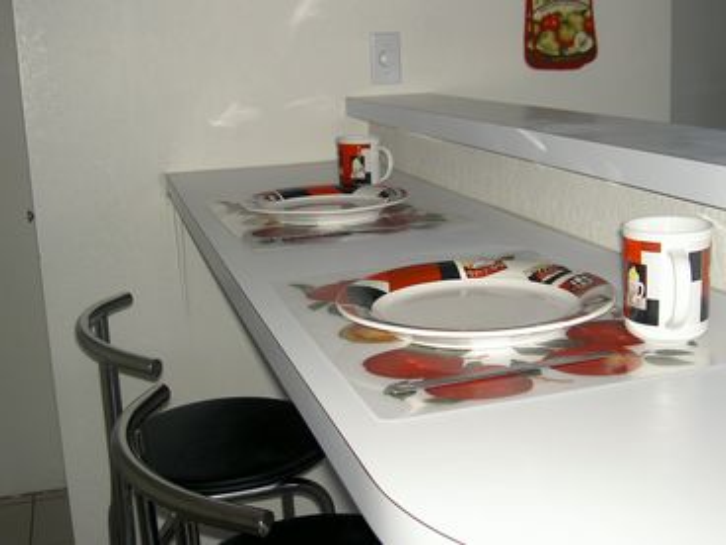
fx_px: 923
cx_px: 363
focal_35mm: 44
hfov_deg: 42.9
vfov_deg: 32.9
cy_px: 272
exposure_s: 1/60
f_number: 2.9
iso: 100
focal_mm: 9
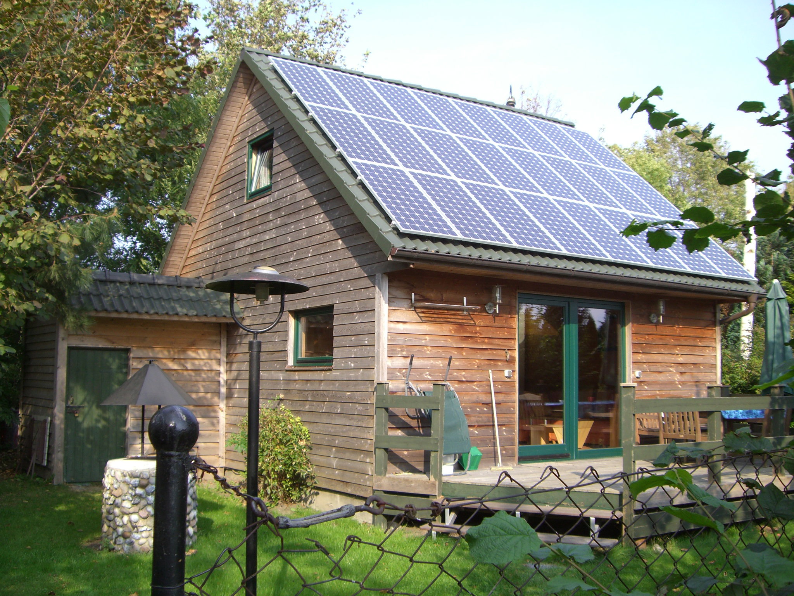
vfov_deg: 37.7
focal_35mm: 38
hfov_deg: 49.0
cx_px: 397
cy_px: 298
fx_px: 872
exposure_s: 1/500
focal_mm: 6.2
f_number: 2.7
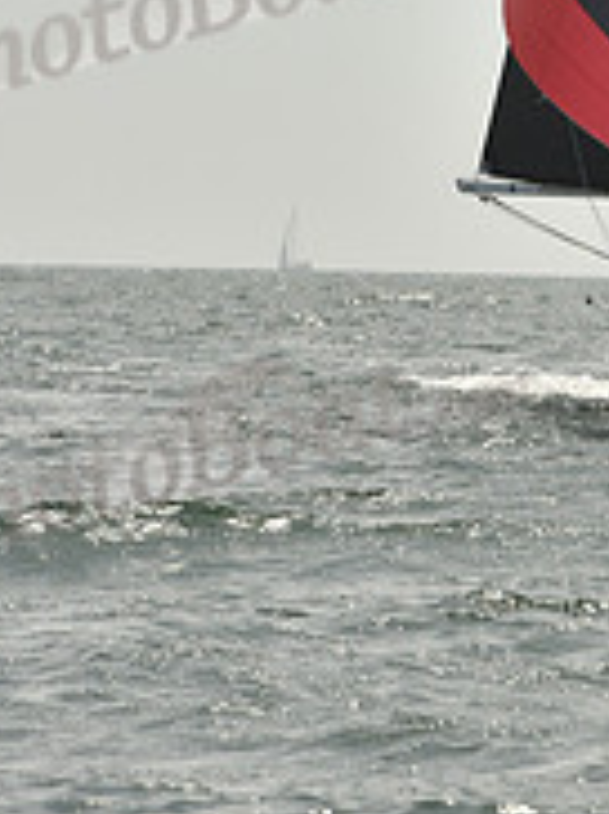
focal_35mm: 507
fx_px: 11921
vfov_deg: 3.9
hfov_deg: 2.9
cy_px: -295
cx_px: 763
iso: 400
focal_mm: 165
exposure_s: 1/1600
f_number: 10
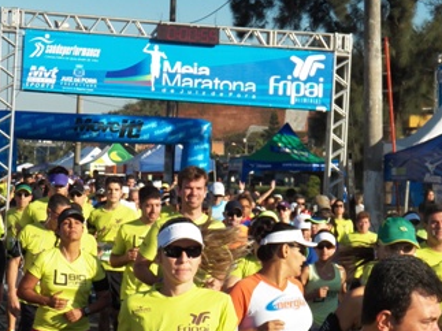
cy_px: 190
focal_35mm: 132
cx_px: 303
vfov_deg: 11.2
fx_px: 1685
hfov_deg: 14.9
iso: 125
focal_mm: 14.4
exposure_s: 1/1250
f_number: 3.6
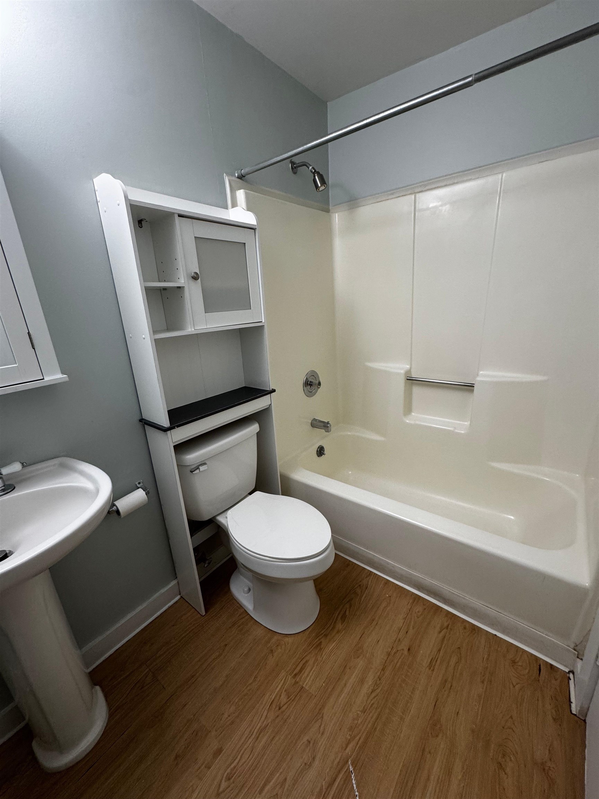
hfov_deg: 85.7
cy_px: 400
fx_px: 323
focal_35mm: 14
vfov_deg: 102.1
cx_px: 300
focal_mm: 2.22
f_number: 2.2
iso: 200
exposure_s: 1/60
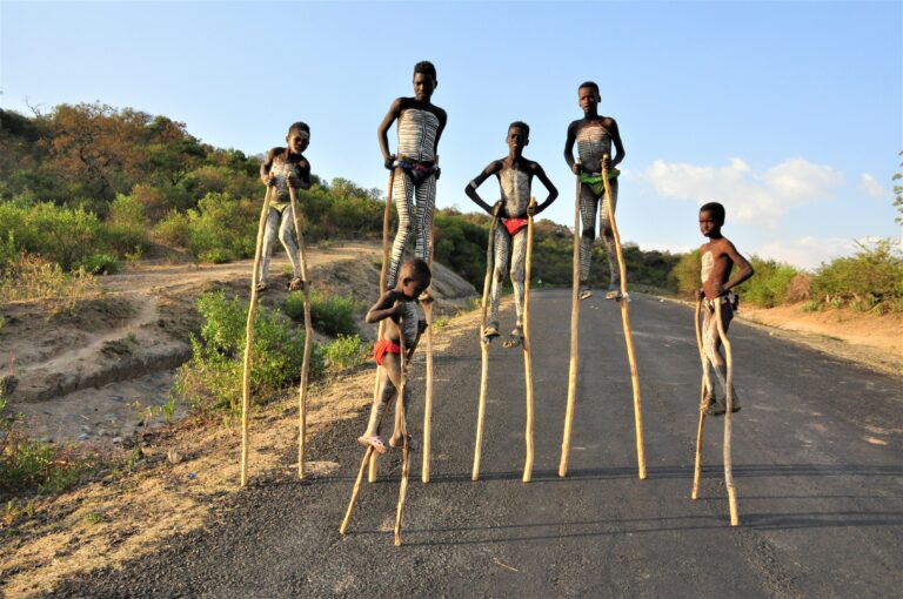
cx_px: 452
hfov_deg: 62.0
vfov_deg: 43.5
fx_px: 752
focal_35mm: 30
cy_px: 300
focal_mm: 20
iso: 800
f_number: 11
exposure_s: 1/500
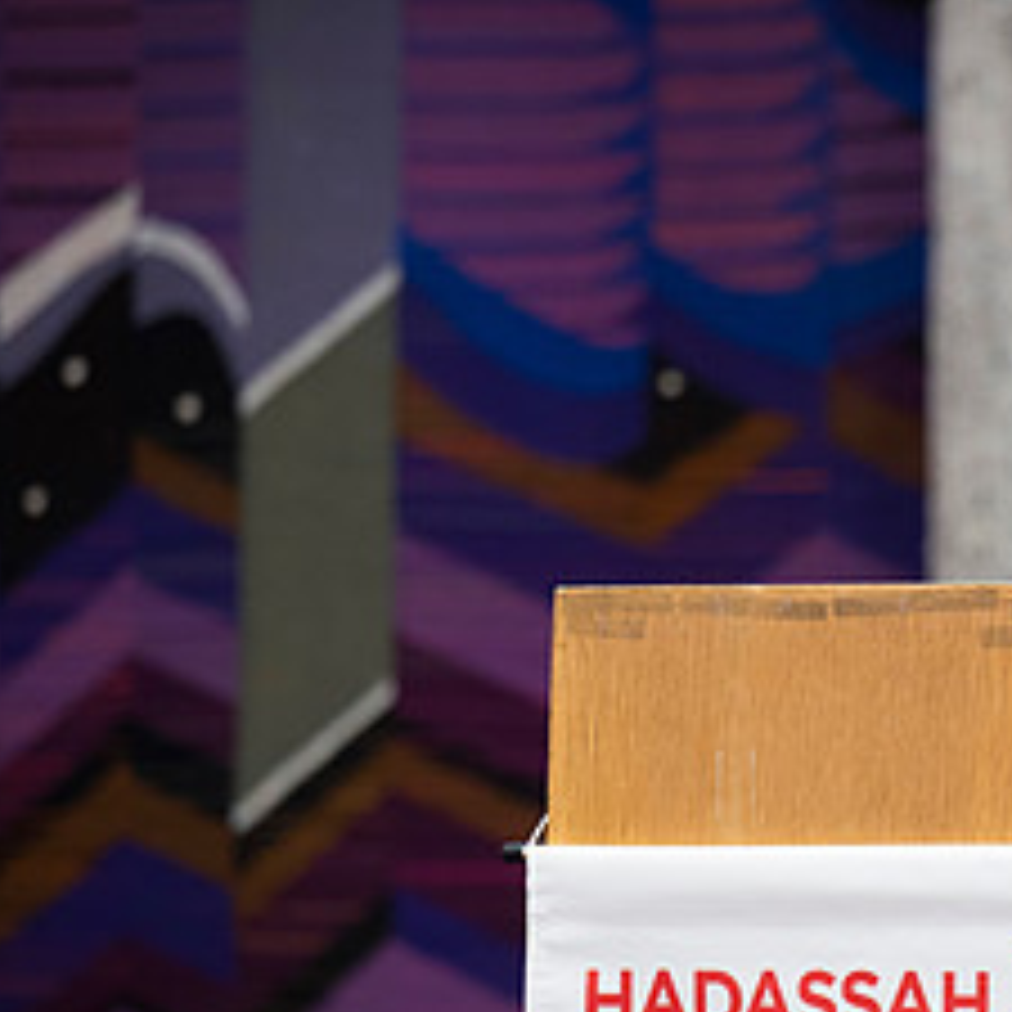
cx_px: 1141
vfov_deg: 6.4
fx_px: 8997
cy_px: 635
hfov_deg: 6.4
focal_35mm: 272
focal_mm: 115
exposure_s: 1/60
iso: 800
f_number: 2.8
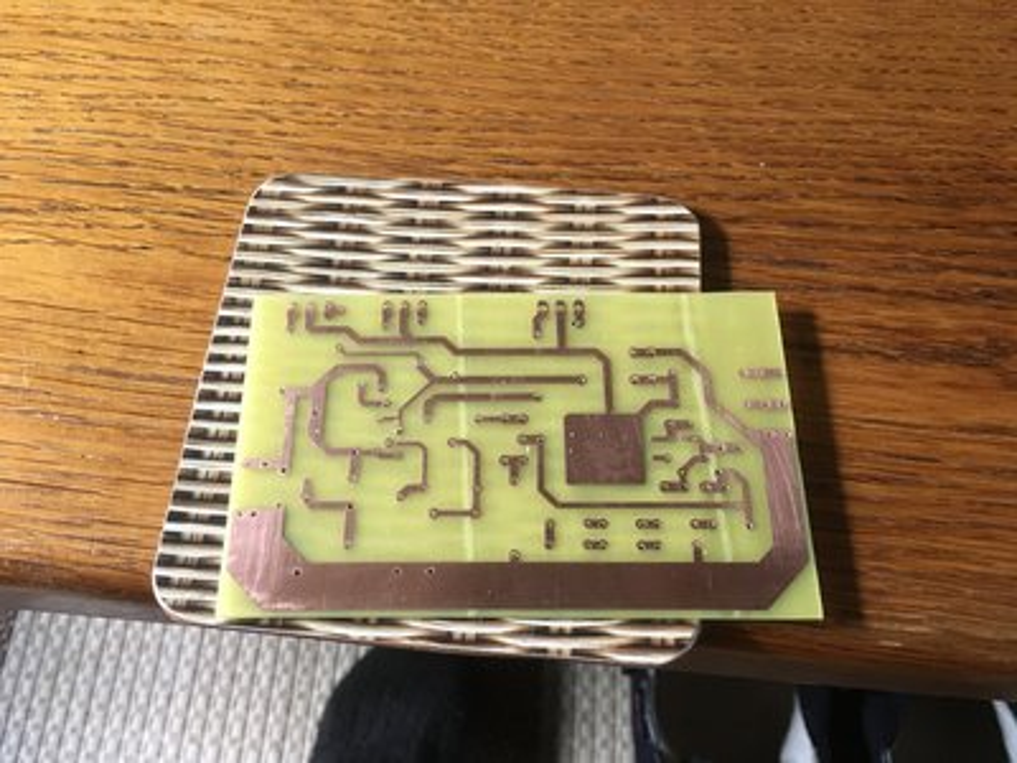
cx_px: 508
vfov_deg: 48.2
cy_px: 382
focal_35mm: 29
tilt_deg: -66.1
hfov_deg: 61.7
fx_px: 852
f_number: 2.2
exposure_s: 1/33
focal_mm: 4.15
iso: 250
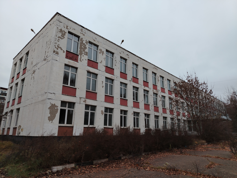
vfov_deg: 56.8
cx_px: 118
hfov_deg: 71.6
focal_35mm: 24
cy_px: 89
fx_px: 164
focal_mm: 5.25
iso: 160
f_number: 1.75
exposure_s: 1/100
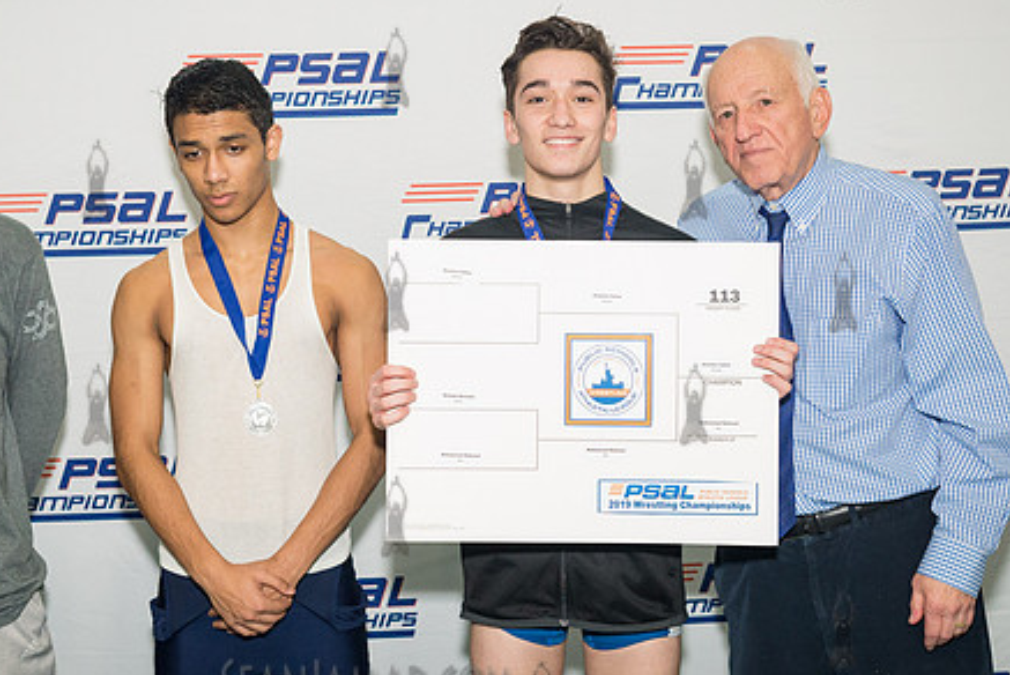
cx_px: 482
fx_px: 1769
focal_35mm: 63
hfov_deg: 31.9
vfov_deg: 21.6
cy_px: 302
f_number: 4.5
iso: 2500
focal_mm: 35
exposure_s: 1/250
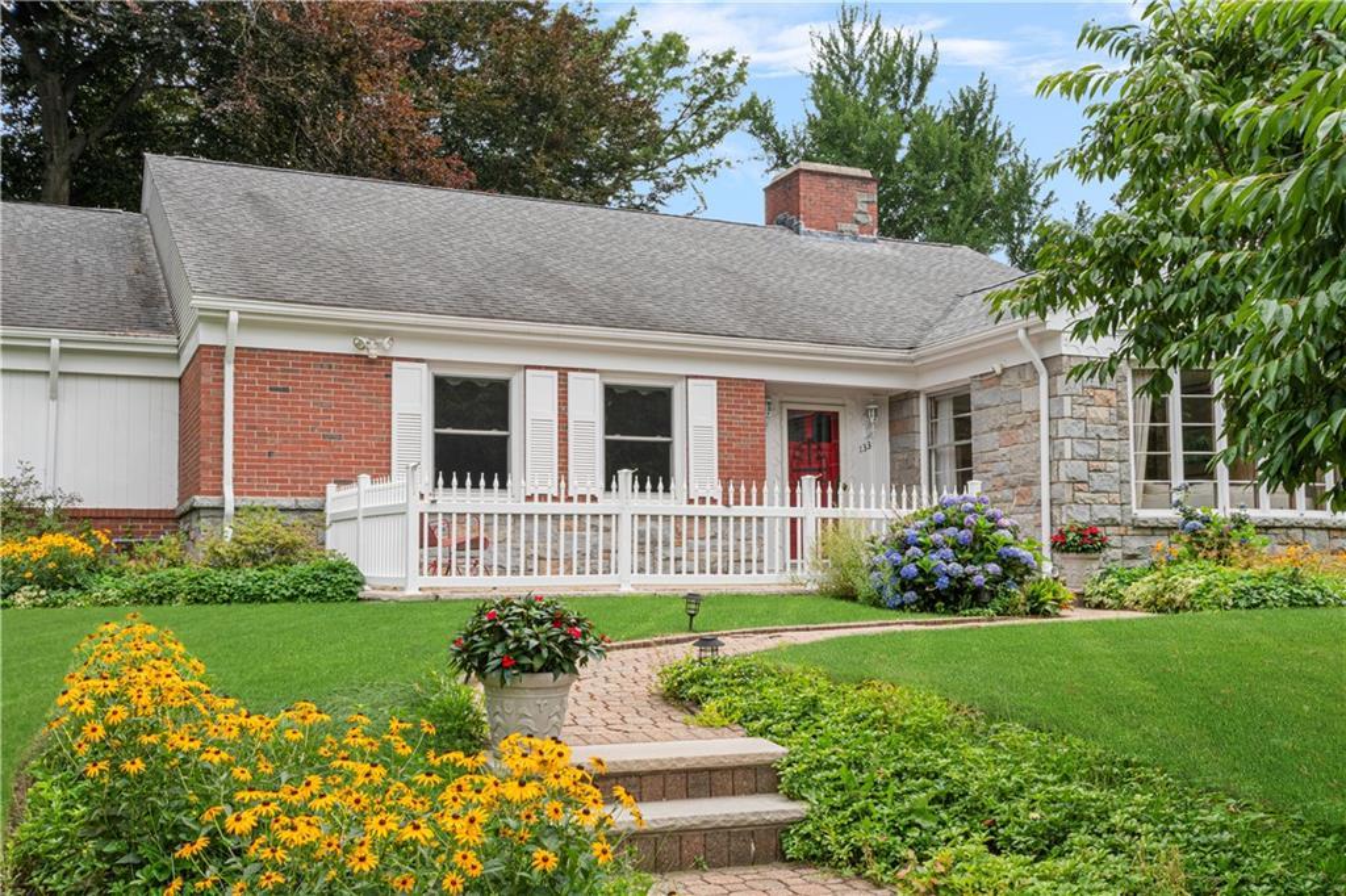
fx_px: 1345
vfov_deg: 36.8
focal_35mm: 36
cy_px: 448
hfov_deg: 53.1
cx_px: 673
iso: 400
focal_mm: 24
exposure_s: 1/125
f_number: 14
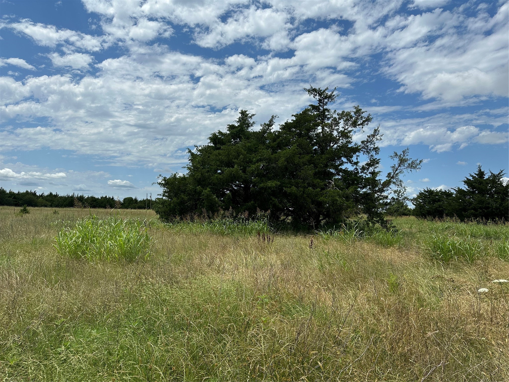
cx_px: 254
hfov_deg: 71.6
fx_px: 353
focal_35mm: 24
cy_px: 191
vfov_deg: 56.8
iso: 80
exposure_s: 1/8929
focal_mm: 6.86
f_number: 1.78
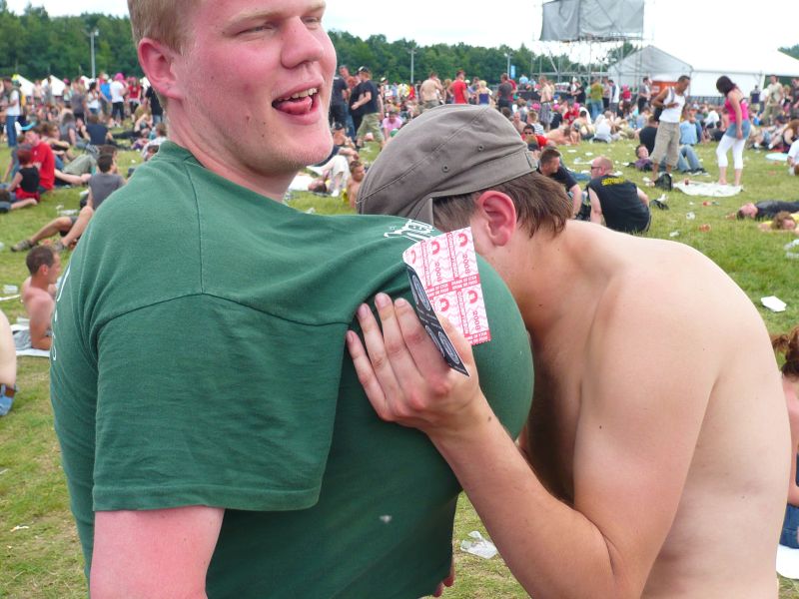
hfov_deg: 43.9
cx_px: 400
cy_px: 300
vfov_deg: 33.6
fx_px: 993
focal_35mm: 43
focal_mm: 7
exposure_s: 1/250
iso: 100
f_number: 3.4
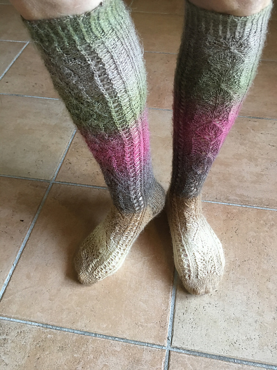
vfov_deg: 61.7
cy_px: 185
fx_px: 309
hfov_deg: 48.2
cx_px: 138
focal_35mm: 29
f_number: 2.2
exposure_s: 1/33
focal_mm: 4.15
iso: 160
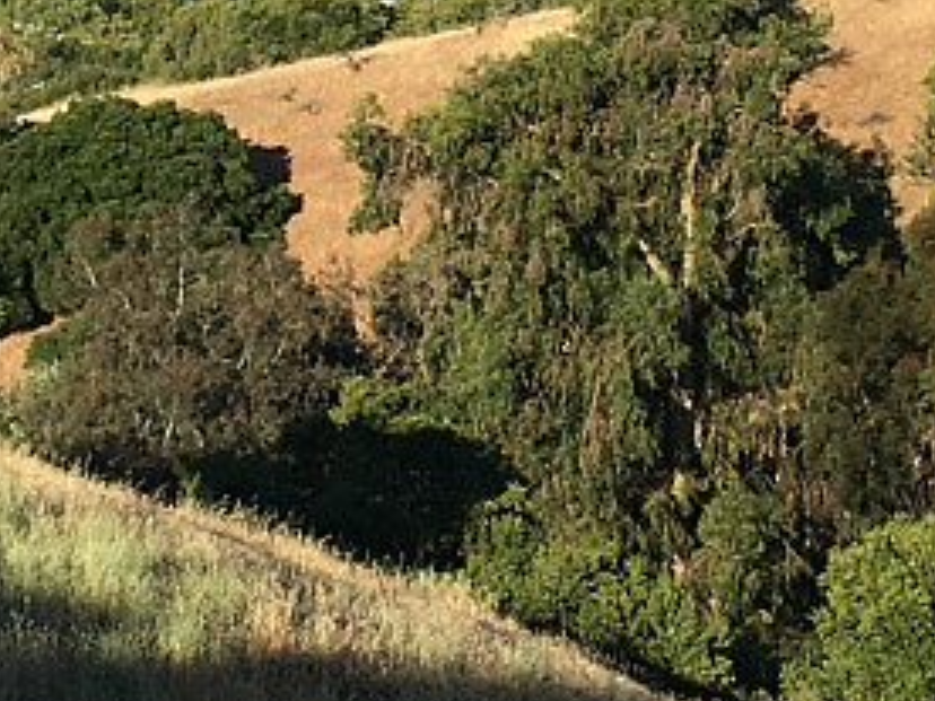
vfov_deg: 8.8
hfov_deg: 11.6
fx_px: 4538
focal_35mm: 168
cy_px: 129
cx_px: -112
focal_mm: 4.15
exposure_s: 1/1148
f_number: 2.2
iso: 25
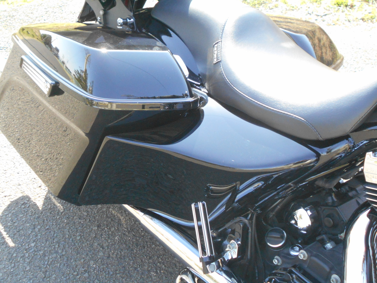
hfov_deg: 42.9
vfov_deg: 32.9
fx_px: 479
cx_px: 188
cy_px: 142
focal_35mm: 44
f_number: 4.2
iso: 450
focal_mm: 7.7
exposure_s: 1/250
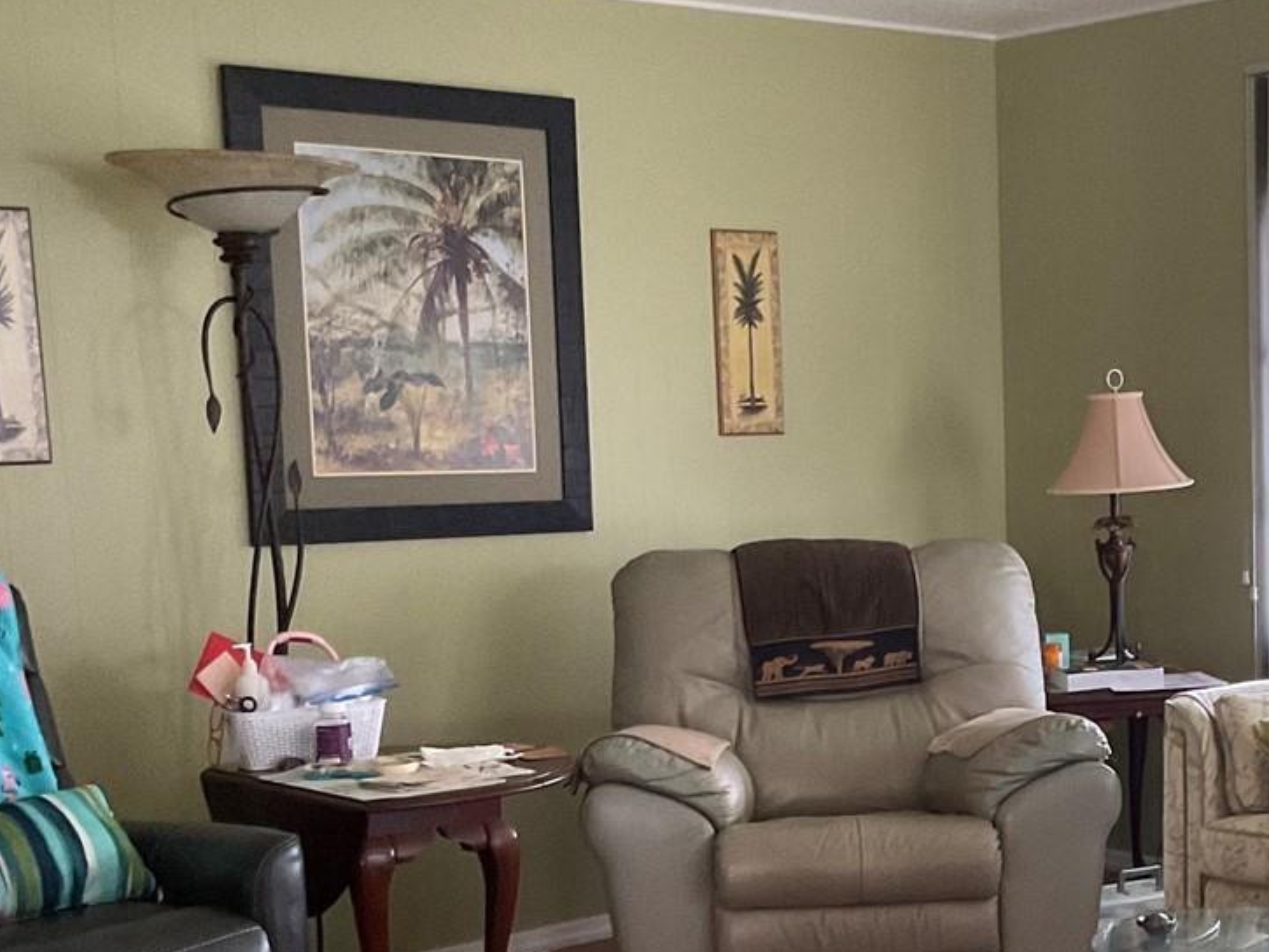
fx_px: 2347
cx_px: 996
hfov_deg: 29.6
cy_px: 779
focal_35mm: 64
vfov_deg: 22.6
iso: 200
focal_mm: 3
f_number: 1.8
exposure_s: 1/60
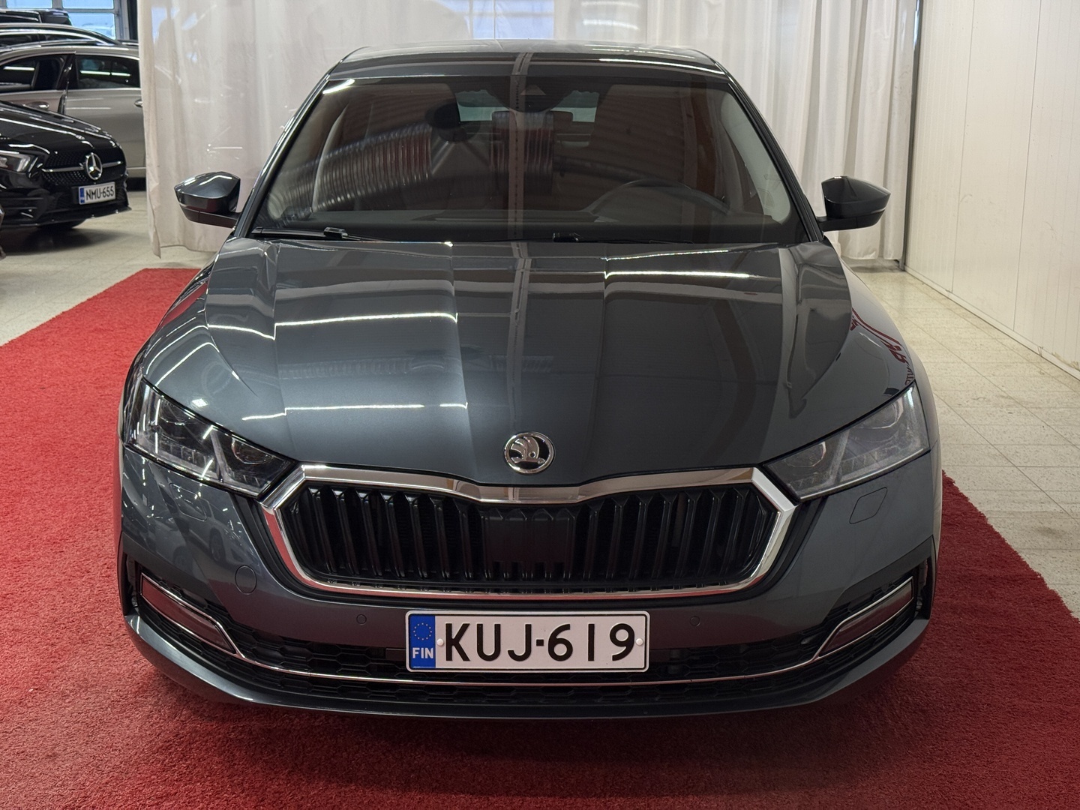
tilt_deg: -11.8
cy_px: 405
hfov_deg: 39.7
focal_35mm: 48
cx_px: 540
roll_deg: -0.7
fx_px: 1498
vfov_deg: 30.3
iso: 100
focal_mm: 6.76
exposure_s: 1/100
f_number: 1.78
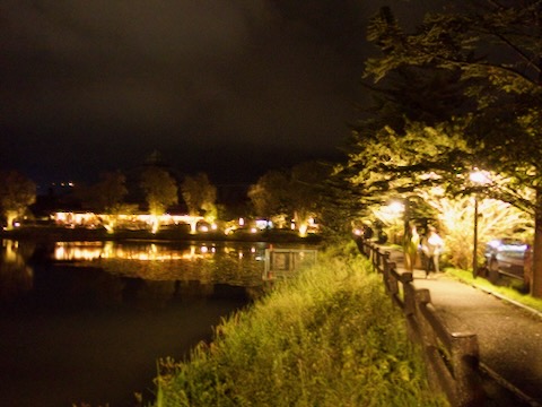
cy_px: 204
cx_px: 271
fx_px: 564
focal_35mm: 36
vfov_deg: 39.7
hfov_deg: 51.4
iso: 1600
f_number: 2.5
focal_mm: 6.37
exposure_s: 1/3
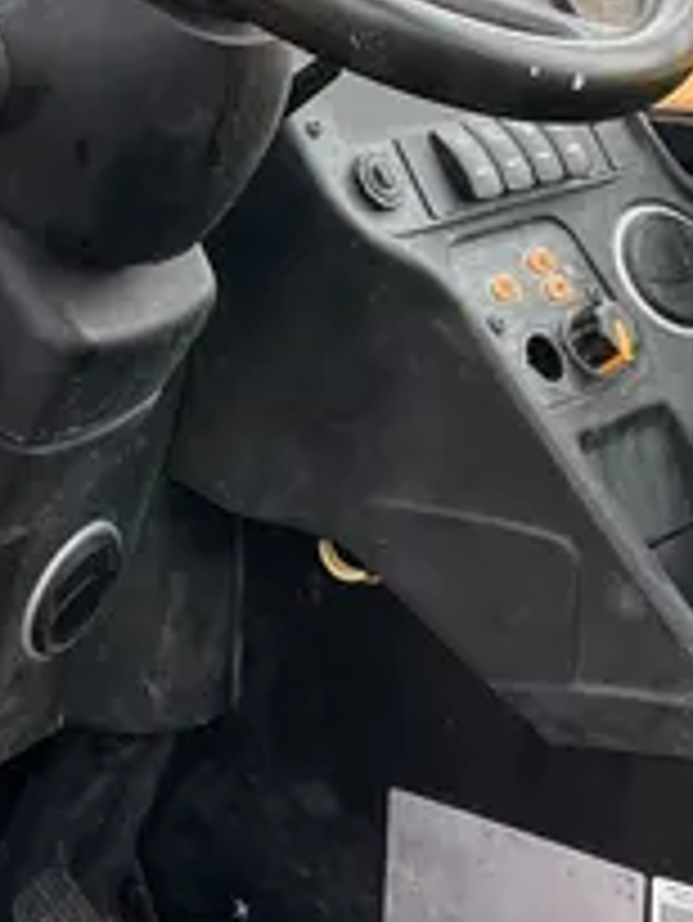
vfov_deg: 20.8
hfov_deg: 15.7
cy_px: 169
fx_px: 2480
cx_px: 76
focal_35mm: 93
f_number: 1.6
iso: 125
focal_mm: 4.2
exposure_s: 1/95
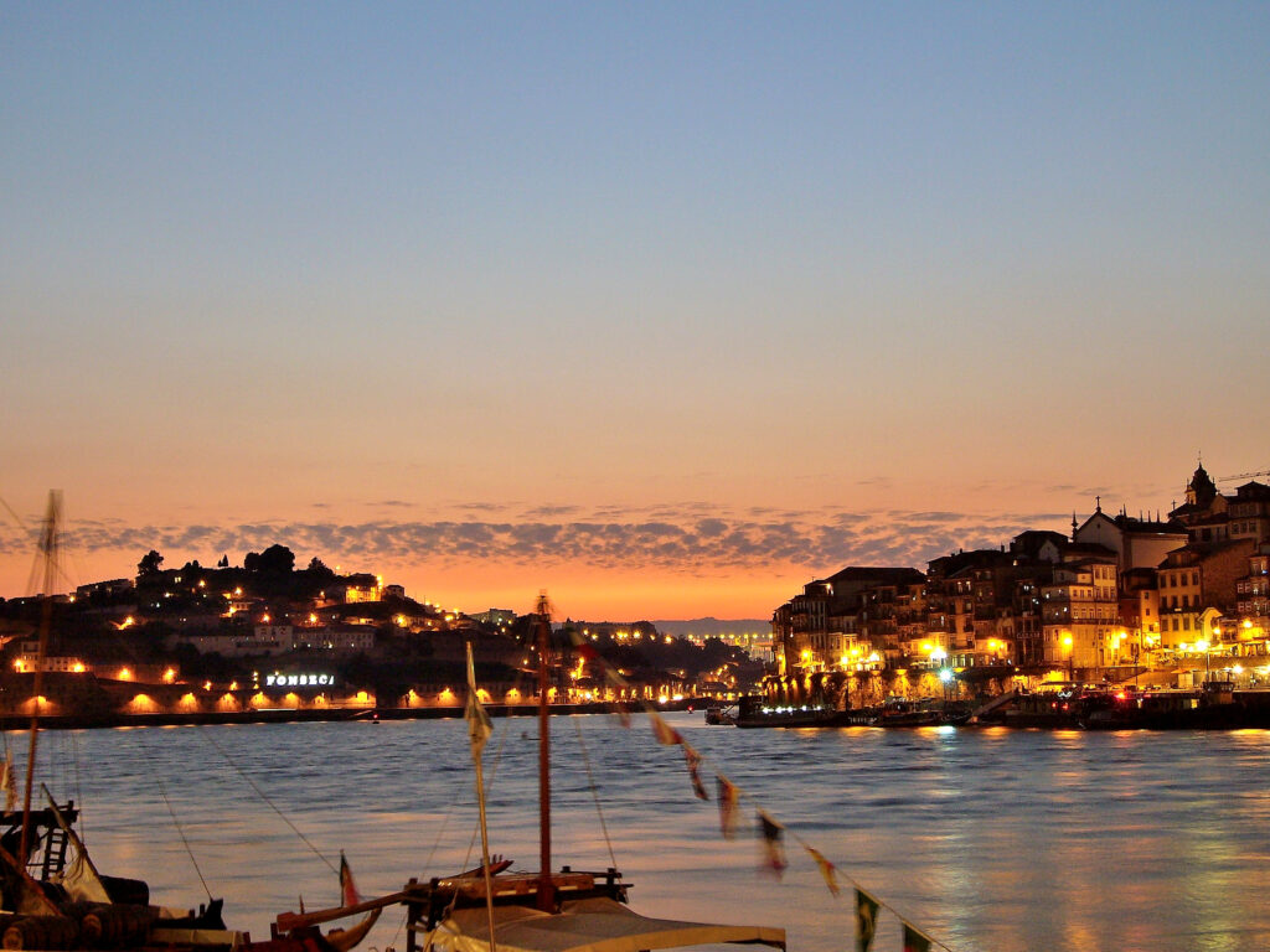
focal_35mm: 58
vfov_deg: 25.2
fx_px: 2128
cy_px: 476
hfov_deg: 33.2
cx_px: 635
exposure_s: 2.5
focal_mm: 9.6
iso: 80
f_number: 4
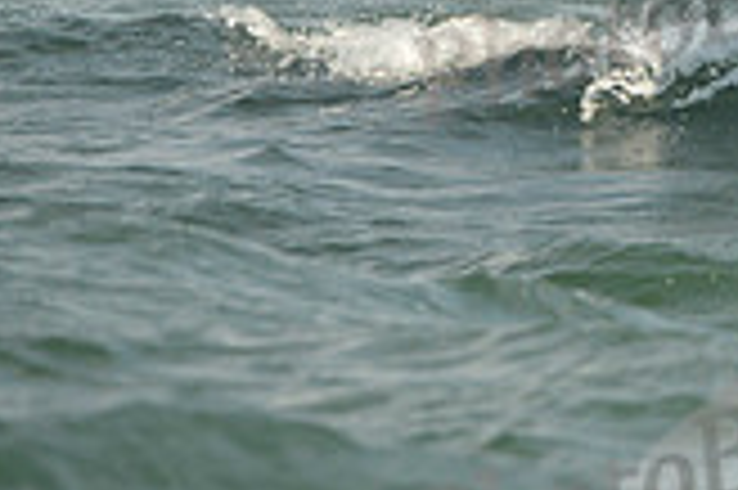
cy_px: -290
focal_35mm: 567
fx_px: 11612
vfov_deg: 2.4
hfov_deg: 3.6
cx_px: 1282
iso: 200
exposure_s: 1/1250
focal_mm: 160
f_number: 7.1
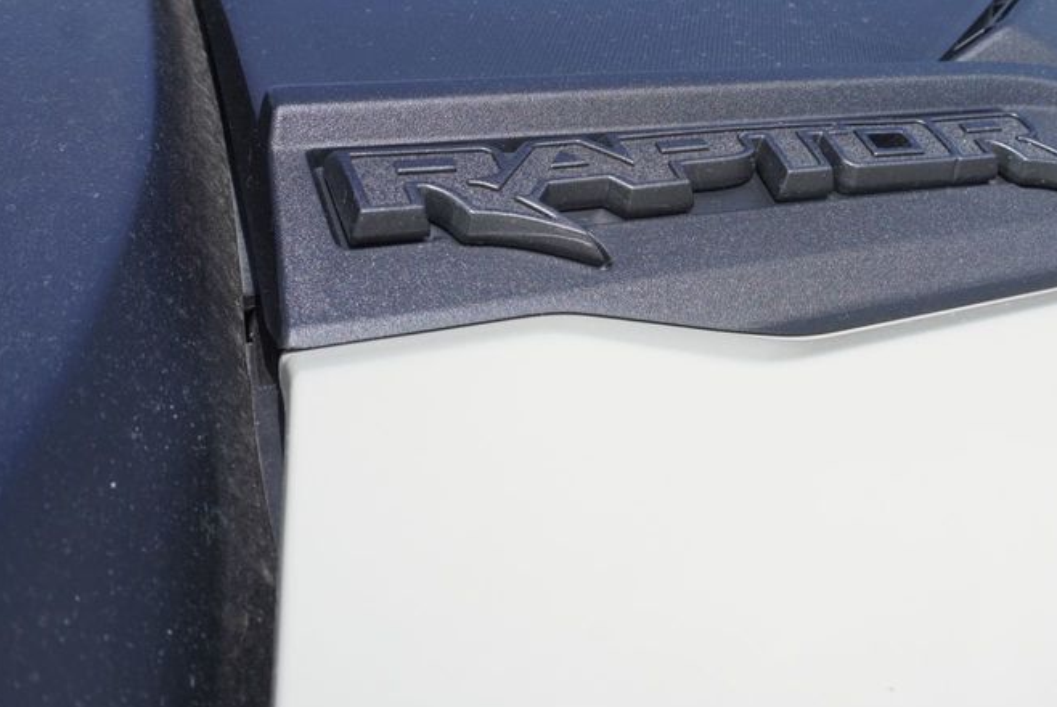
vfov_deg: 31.6
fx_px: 1234
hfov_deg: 45.1
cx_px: 761
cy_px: 214
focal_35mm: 42
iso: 100
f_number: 10
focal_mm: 18
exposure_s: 1/160
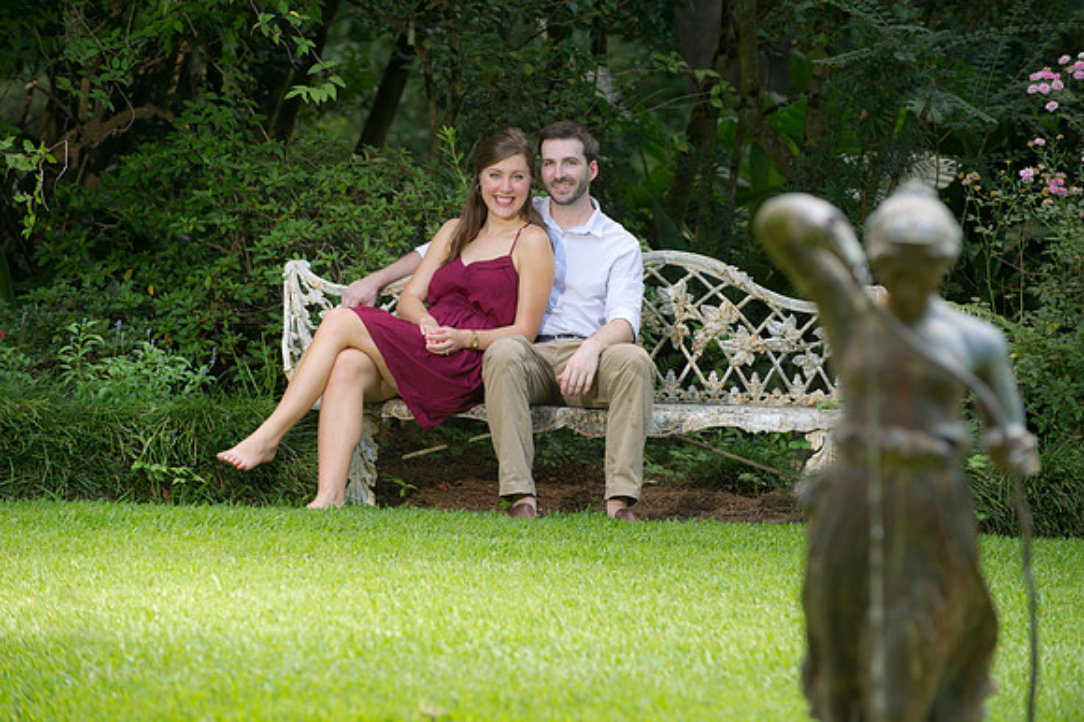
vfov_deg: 7.8
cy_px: 361
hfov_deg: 11.8
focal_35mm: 175
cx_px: 542
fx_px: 5266
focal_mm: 175
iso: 320
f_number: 4
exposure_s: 1/125
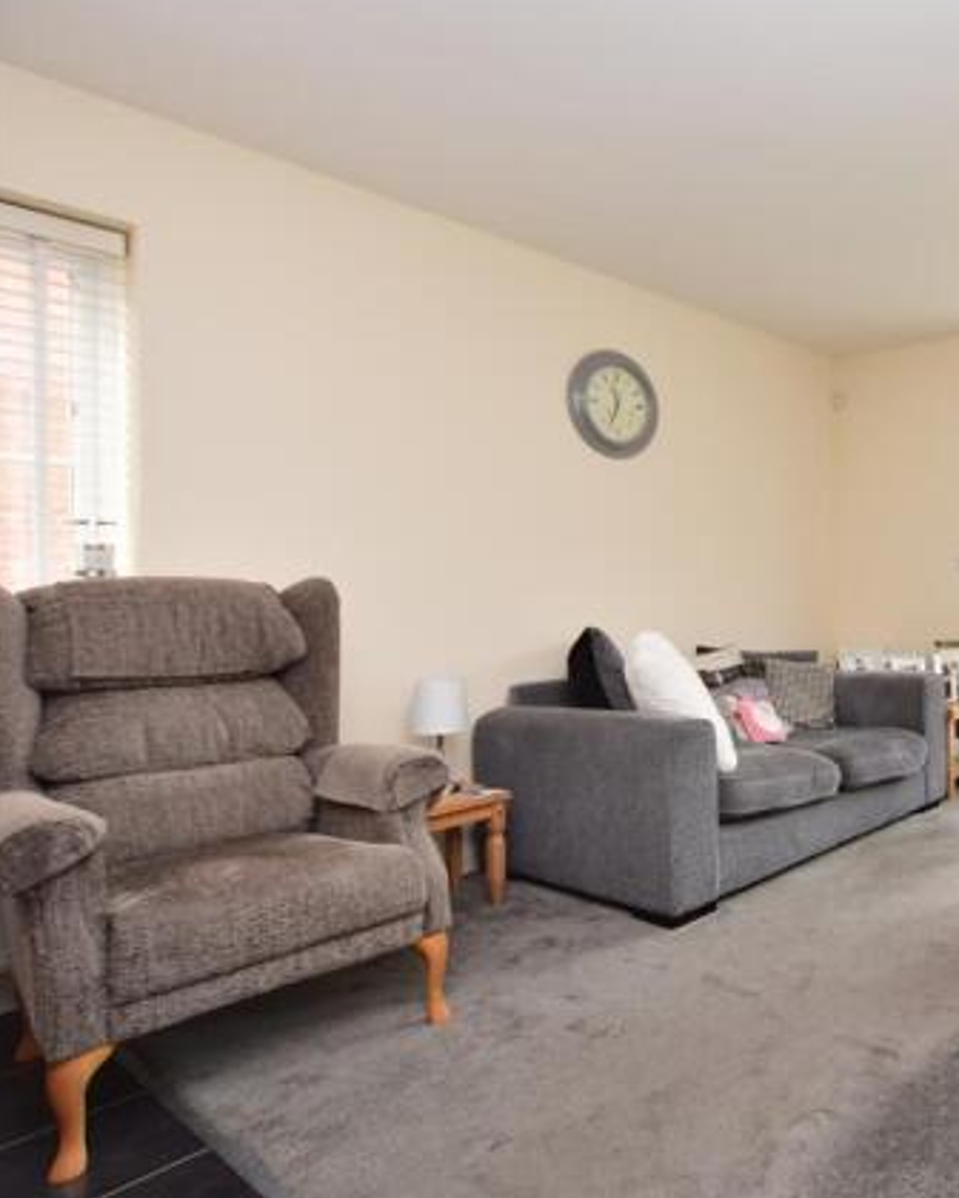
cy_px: 589
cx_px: 925
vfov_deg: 75.0
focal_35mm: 22
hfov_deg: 52.3
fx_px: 781
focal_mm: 10
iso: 320
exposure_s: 1/60
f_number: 5.6
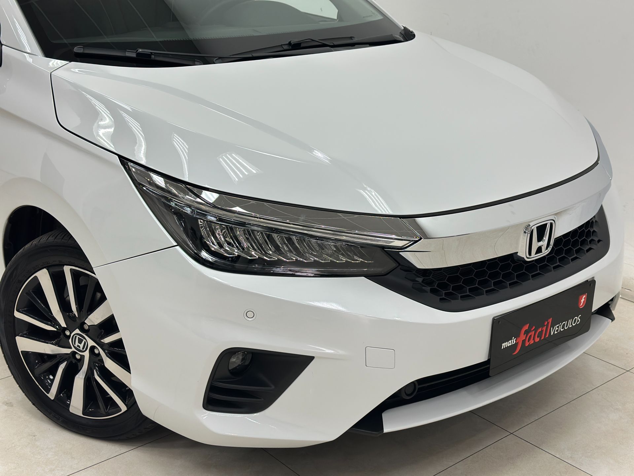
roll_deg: -1.3
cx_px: 317
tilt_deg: -19.5
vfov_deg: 30.3
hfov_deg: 39.7
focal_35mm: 48
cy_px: 238
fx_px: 879
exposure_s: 1/120
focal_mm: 6.86
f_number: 1.78
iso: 80
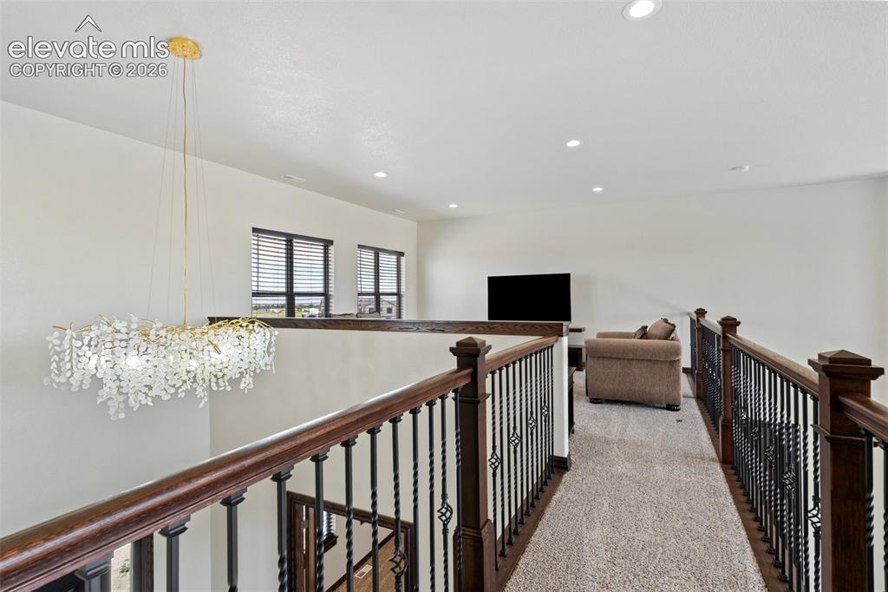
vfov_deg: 67.3
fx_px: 444
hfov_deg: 90.0
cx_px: 444
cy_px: 296
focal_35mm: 18
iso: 200
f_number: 9
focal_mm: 18
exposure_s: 1/5
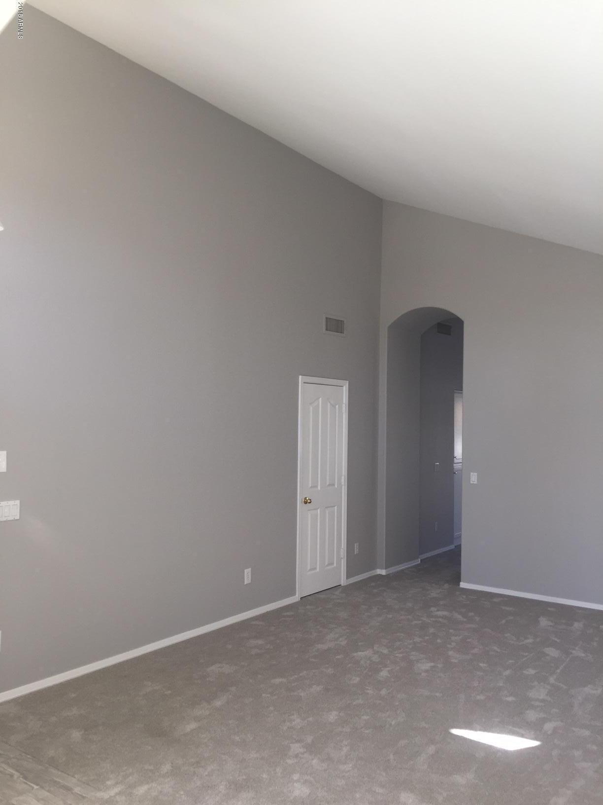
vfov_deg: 61.7
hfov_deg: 48.2
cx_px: 302
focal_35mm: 29
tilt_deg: +4.1
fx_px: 674
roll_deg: -0.2
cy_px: 402
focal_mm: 4.15
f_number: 2.2
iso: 32
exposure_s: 1/60
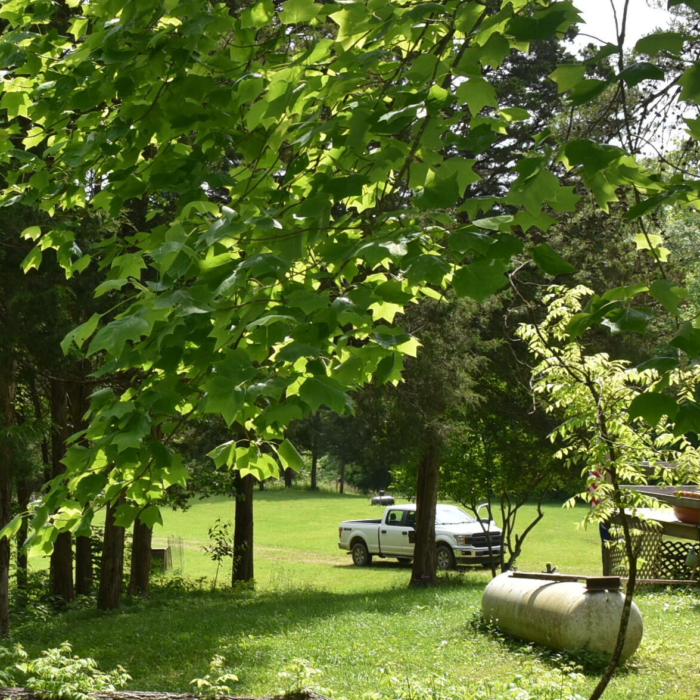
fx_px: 1487
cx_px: 110
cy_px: 447
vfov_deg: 26.4
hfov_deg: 25.9
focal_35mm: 65
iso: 250
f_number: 8
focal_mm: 20
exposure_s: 1/250
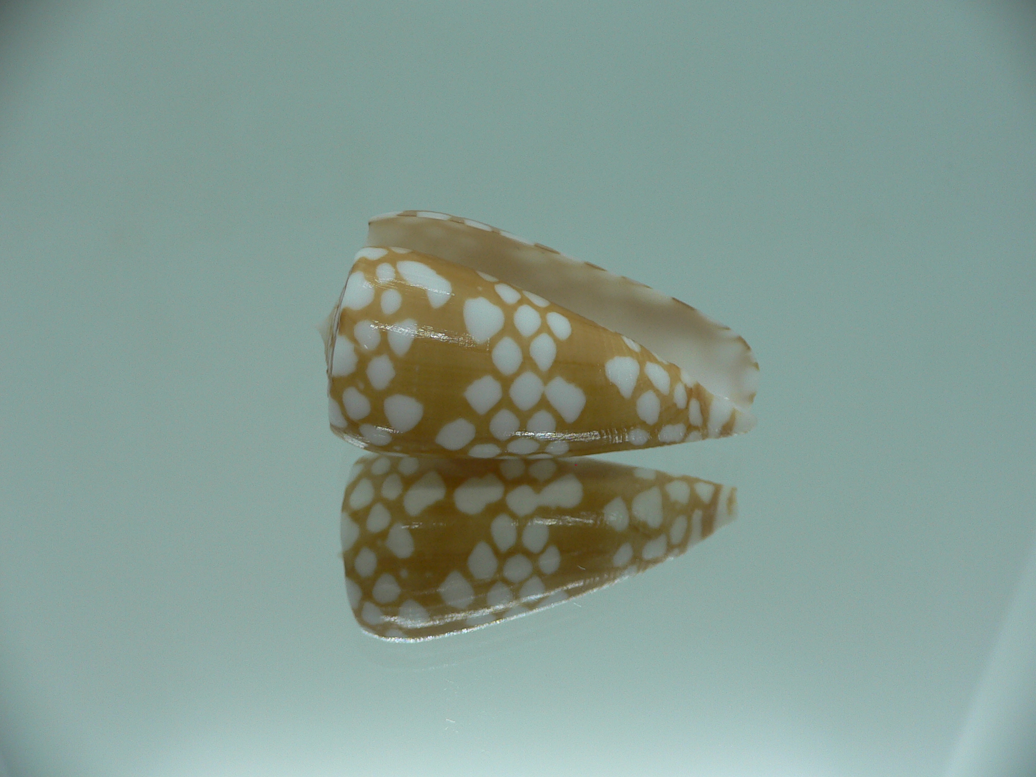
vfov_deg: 40.7
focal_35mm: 35
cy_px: 388
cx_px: 518
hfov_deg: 52.6
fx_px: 1047
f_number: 2.8
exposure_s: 1/60
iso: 80
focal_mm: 4.6
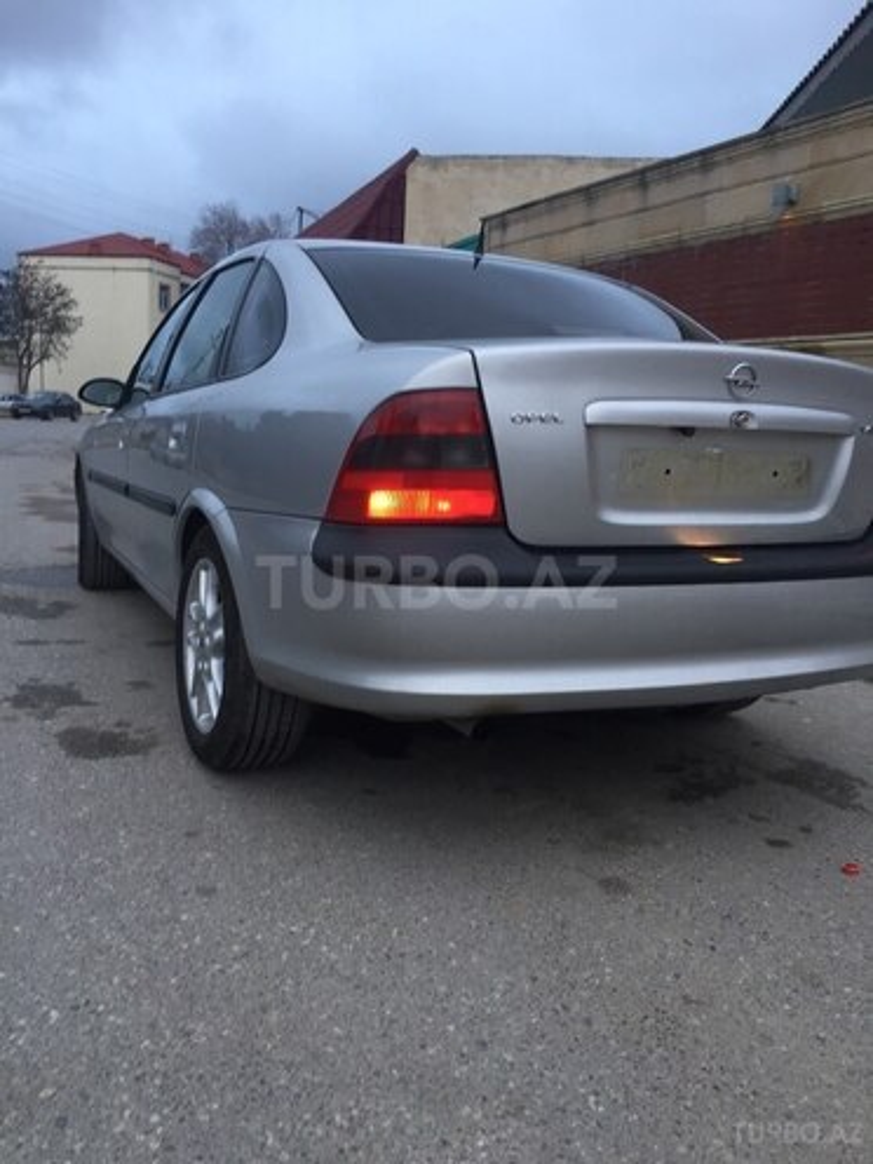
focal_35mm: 29
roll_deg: -2.6
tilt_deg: -9.0
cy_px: 582
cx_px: 436
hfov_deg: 48.2
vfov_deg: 61.7
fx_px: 975
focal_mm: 4.15
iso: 40
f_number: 2.2
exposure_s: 1/50
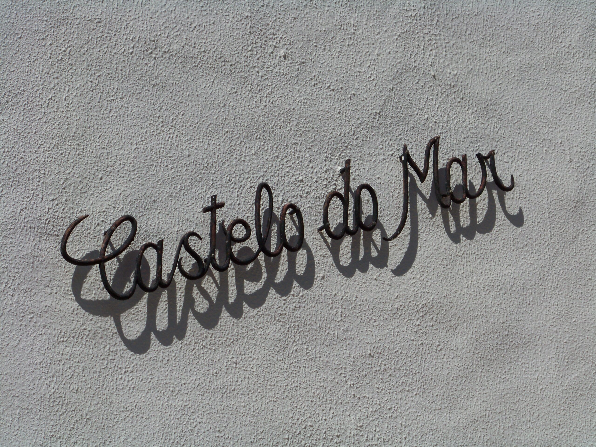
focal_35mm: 184
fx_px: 3168
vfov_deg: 8.1
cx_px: 298
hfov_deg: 10.7
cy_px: 224
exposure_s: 1/800
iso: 66
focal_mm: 29.3
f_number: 7.1
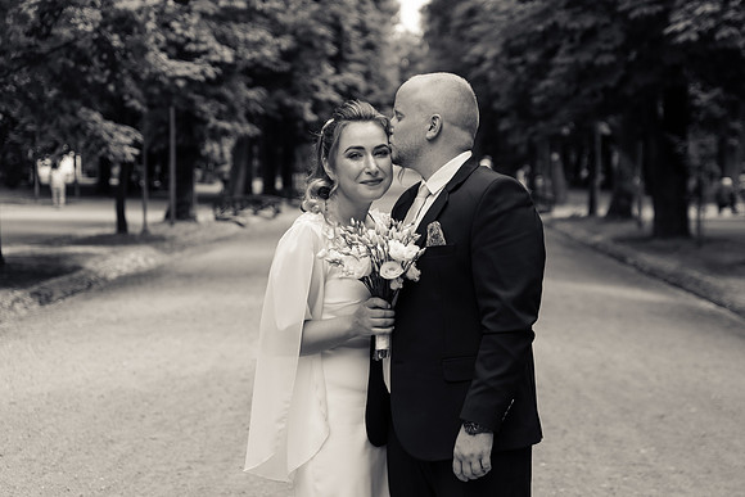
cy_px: 233
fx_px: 1364
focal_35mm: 66
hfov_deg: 30.5
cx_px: 396
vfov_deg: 20.7
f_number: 2.8
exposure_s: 1/640
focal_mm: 62
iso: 160
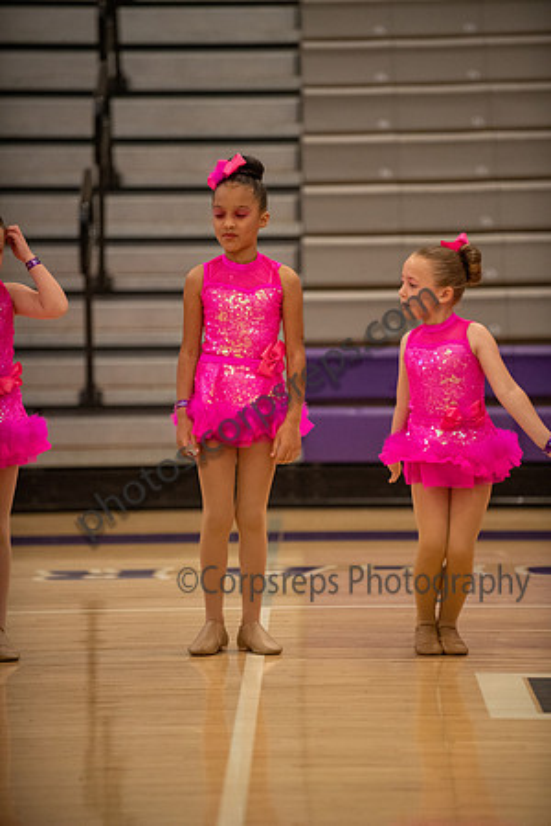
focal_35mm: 200
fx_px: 4591
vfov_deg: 10.3
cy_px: 413
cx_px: 276
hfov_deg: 6.9
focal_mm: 200
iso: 3200
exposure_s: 1/640
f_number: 2.8
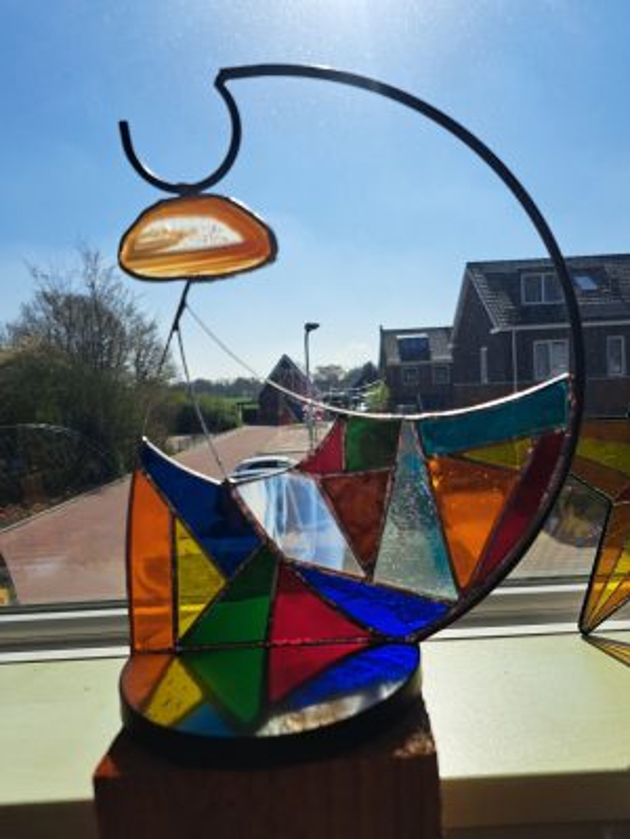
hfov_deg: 56.8
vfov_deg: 71.6
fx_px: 582
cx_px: 315
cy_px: 420
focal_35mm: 24
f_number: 1.8
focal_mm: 5.23
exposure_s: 1/2132
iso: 50
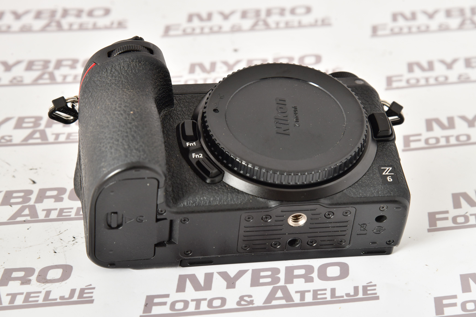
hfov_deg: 17.1
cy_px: 158
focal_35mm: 120
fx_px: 1587
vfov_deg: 11.4
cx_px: 238
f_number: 11
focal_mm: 120
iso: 1000
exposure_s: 1/200
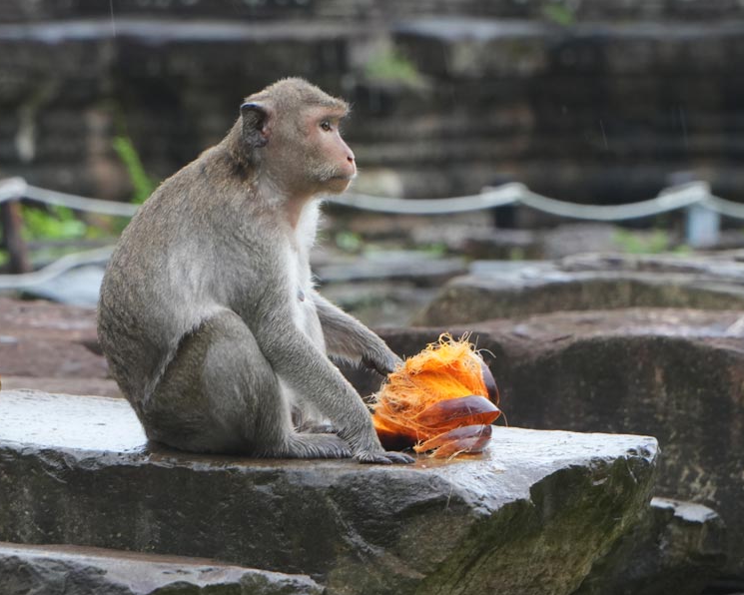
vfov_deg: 8.7
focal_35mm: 179
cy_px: 298
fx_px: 3932
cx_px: 323
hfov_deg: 10.8
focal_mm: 105
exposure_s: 1/125
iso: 800
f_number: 5.6
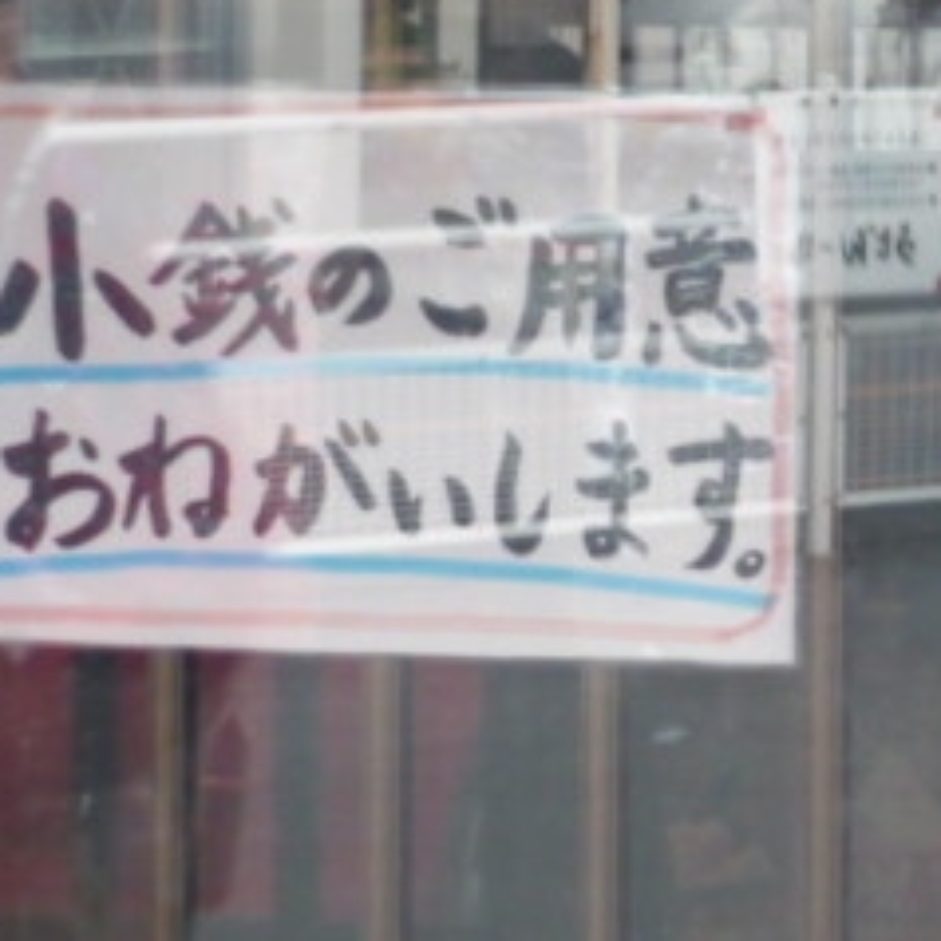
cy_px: 257
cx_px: 1174
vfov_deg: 8.4
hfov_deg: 8.3
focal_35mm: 209
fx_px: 6428
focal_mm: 9.1
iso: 100
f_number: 3.4
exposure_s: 1/50
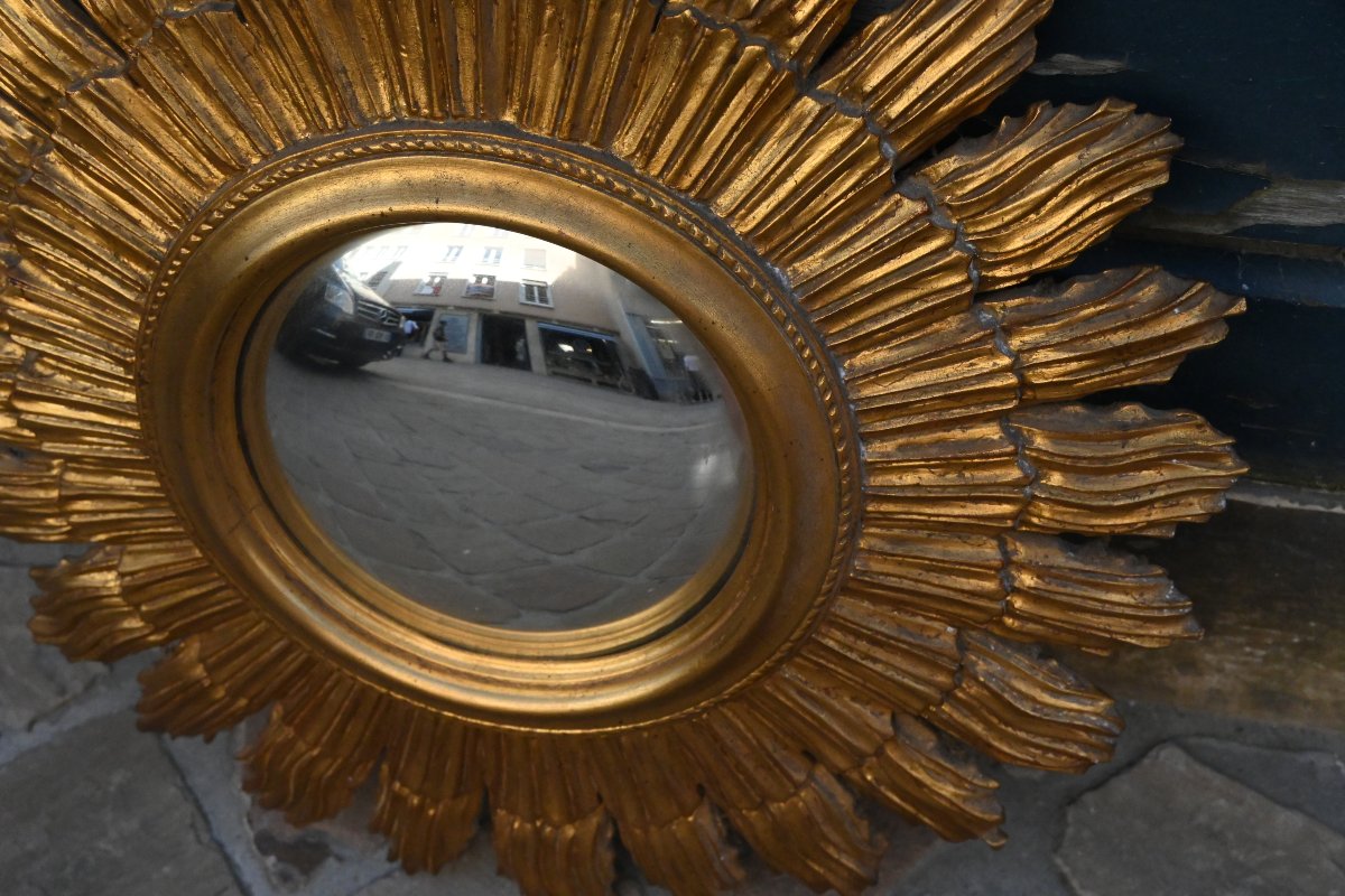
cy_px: 448
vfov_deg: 23.8
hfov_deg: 35.1
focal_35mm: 57
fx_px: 2129
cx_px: 672
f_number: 6.3
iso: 4000
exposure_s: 1/4000
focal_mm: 38
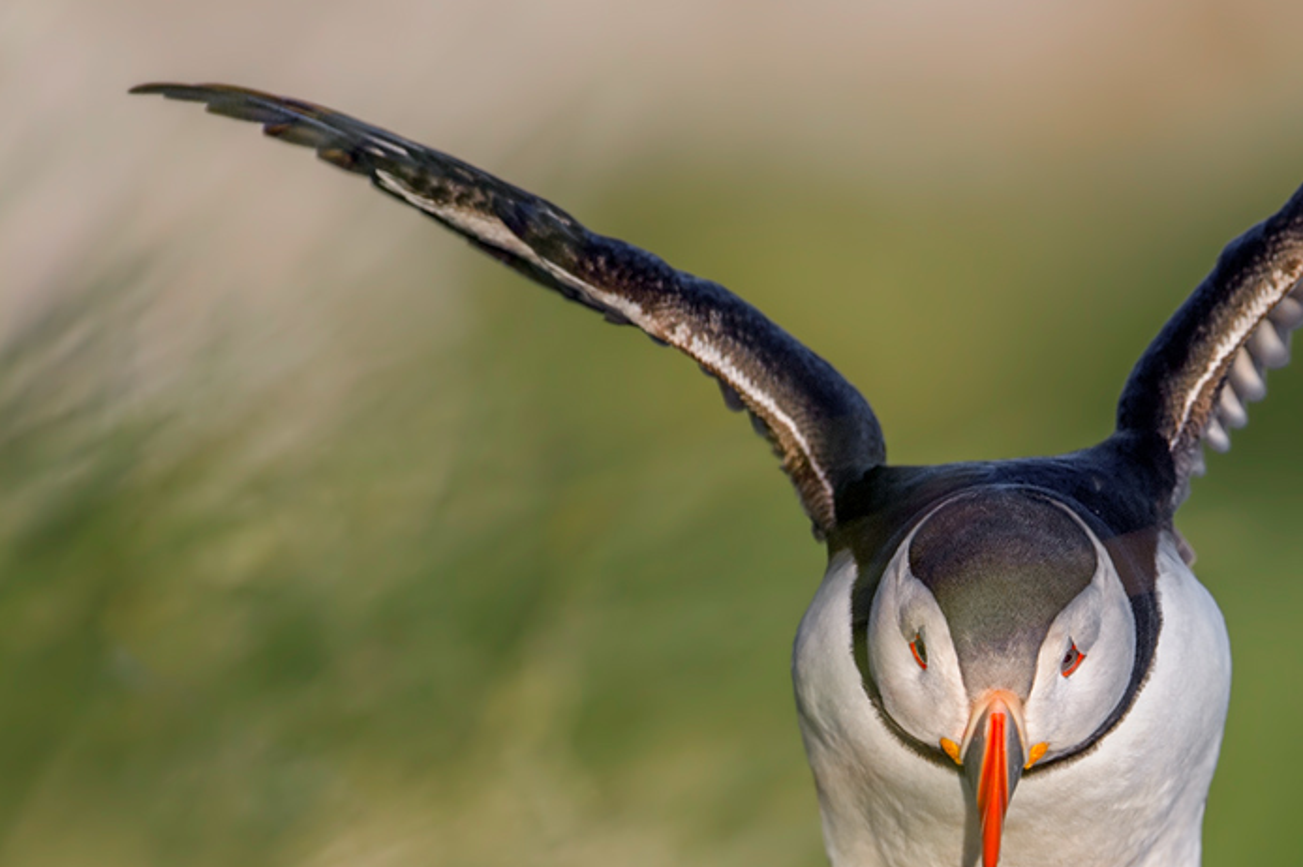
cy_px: 569
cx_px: 1003
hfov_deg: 2.4
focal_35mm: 865
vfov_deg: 1.6
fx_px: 31292
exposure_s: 1/1000
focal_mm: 500
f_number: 5.6
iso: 320
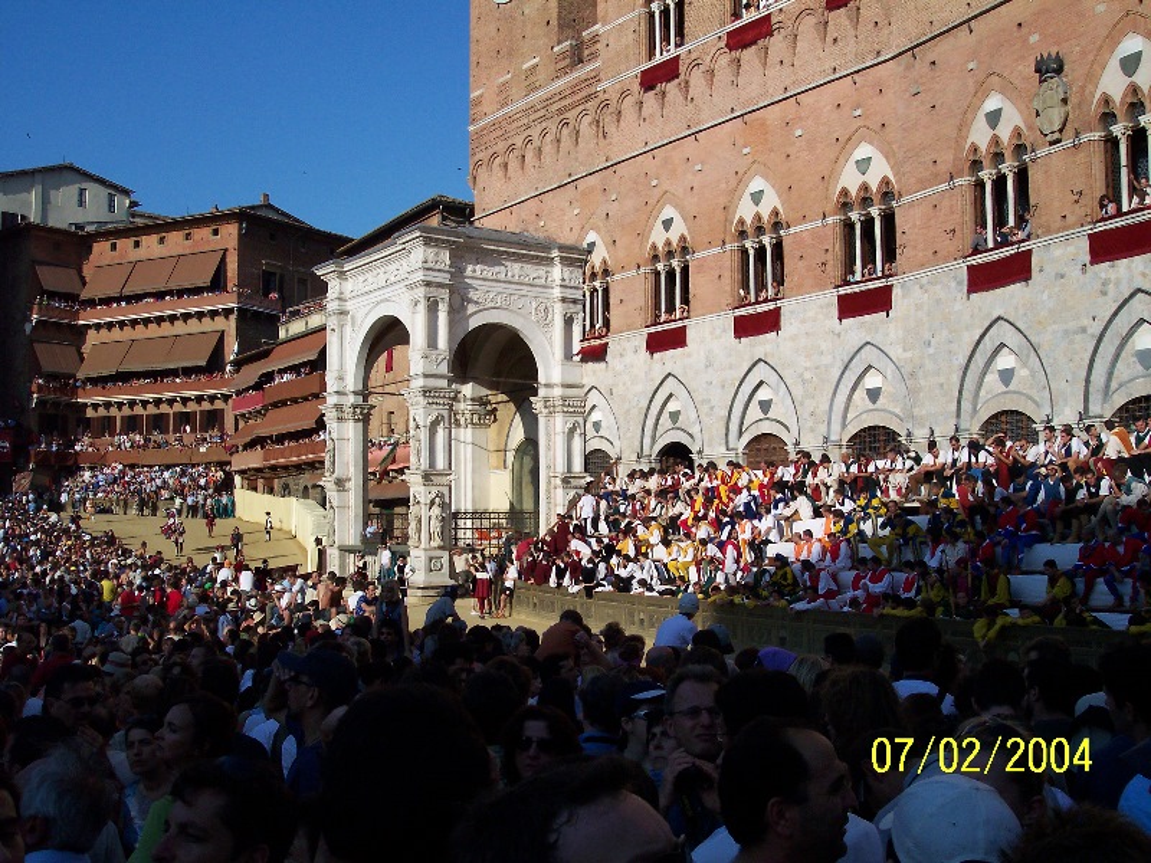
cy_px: 432
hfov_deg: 49.0
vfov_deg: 37.7
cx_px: 576
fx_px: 1264
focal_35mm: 38
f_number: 4.8
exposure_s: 1/1000
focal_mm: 8
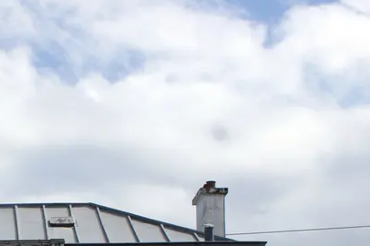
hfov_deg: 13.8
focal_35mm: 142
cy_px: 374
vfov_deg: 9.4
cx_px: -128
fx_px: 1458
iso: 100
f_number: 9
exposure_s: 1/250
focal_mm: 30
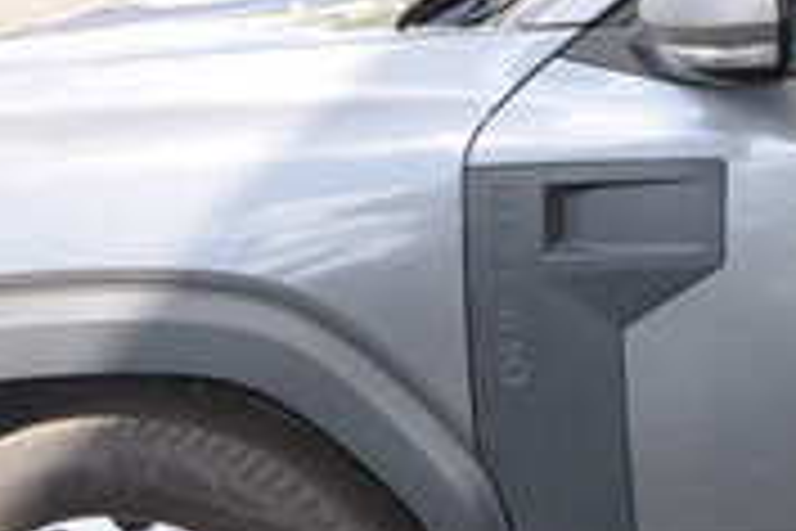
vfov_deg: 9.6
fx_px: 3145
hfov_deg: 13.2
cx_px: 1363
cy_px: 135
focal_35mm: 142
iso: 200
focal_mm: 21
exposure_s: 1/200
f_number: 5.6
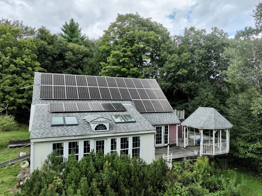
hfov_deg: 71.6
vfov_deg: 56.8
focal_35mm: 24
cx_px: 131
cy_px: 98
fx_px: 182
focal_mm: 12.29
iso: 400
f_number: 2.8
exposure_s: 1/1000
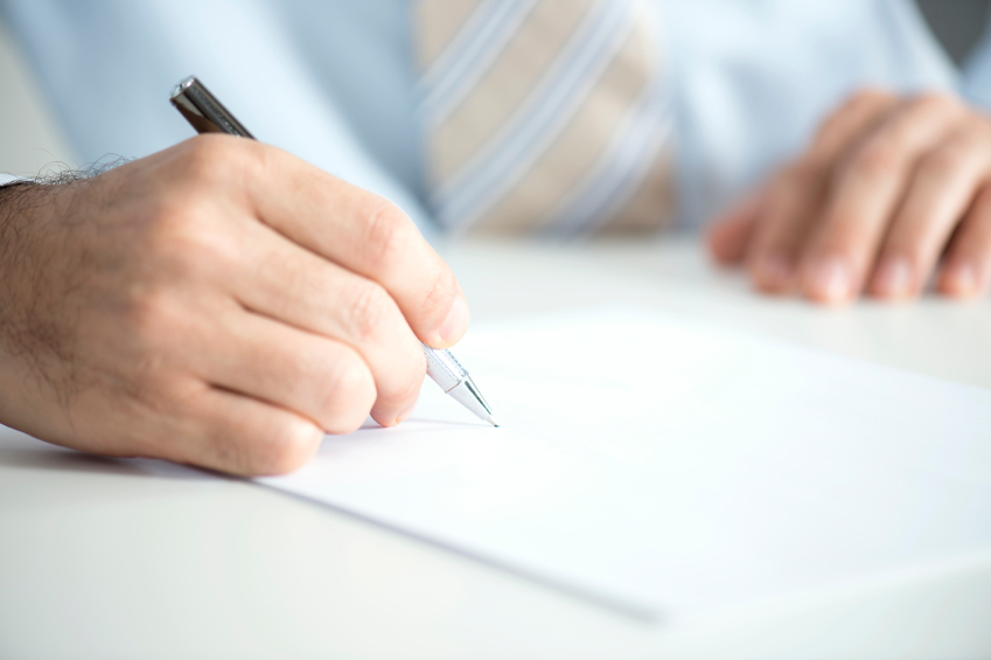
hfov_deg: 19.5
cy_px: 330
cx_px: 496
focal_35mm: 105
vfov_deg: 13.0
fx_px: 2889
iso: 100
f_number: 3.5
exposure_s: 1/125
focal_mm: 105
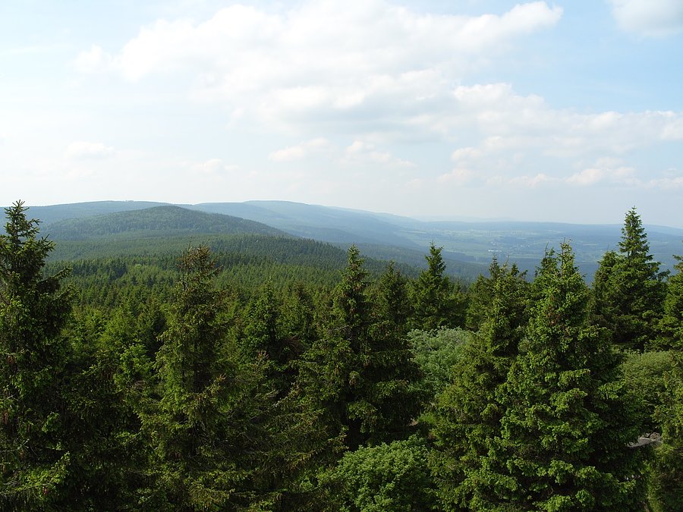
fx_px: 691
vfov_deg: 40.7
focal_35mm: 35
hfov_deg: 52.6
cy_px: 256
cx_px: 342
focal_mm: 7.8
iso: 80
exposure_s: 1/350
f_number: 6.3
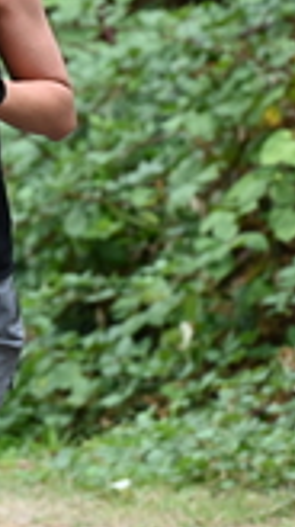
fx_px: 9768
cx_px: -167
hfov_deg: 1.7
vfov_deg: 3.1
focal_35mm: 701
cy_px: 149
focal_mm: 200
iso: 400
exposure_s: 1/250
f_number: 6.3
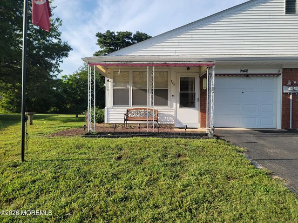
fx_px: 207
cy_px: 112
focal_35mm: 24
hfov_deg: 71.6
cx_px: 149
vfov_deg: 56.8
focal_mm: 6.7
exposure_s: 1/601
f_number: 1.8
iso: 16
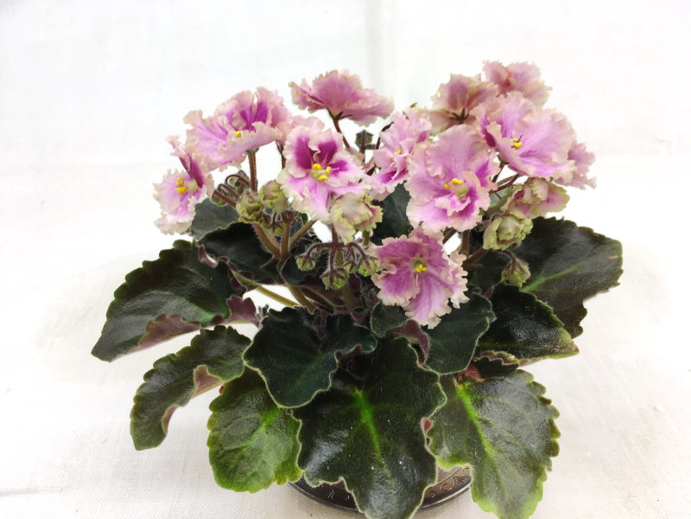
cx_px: 346
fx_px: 579
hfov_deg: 61.7
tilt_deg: -33.2
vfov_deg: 48.2
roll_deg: +2.5
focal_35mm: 29
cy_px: 260
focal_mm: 4.15
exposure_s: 1/50
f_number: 2.2
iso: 32
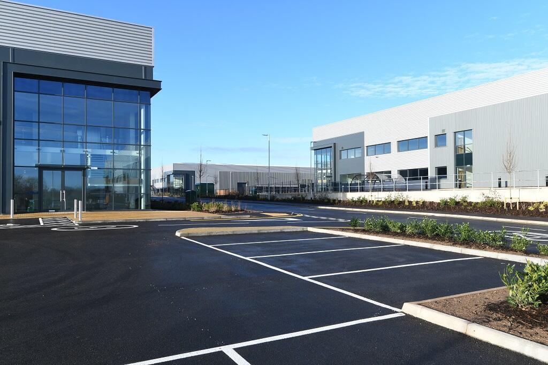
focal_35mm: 29
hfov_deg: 63.7
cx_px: 274
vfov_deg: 44.9
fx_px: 441
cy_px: 182
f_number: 9
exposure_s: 1/100
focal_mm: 29
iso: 125
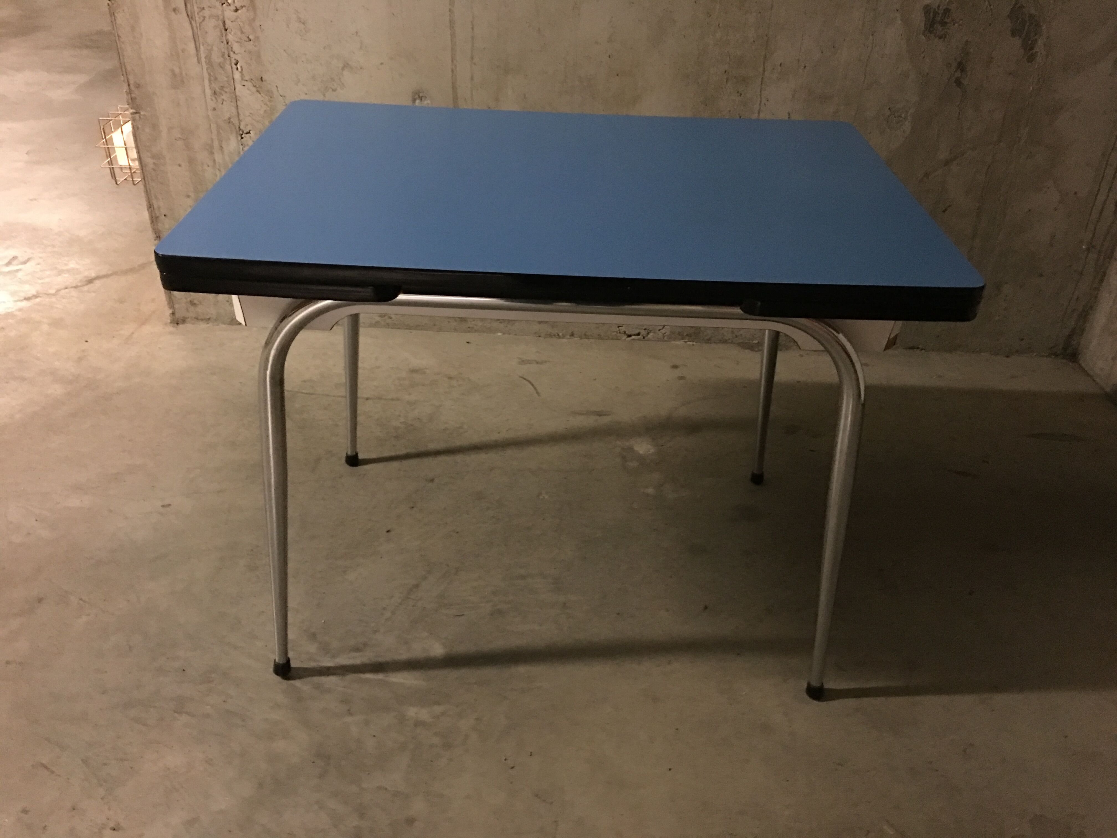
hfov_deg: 61.7
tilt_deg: -32.3
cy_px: 419
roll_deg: -2.9
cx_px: 558
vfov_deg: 48.2
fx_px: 936
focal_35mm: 29
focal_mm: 4.15
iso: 160
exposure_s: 1/4
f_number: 2.2
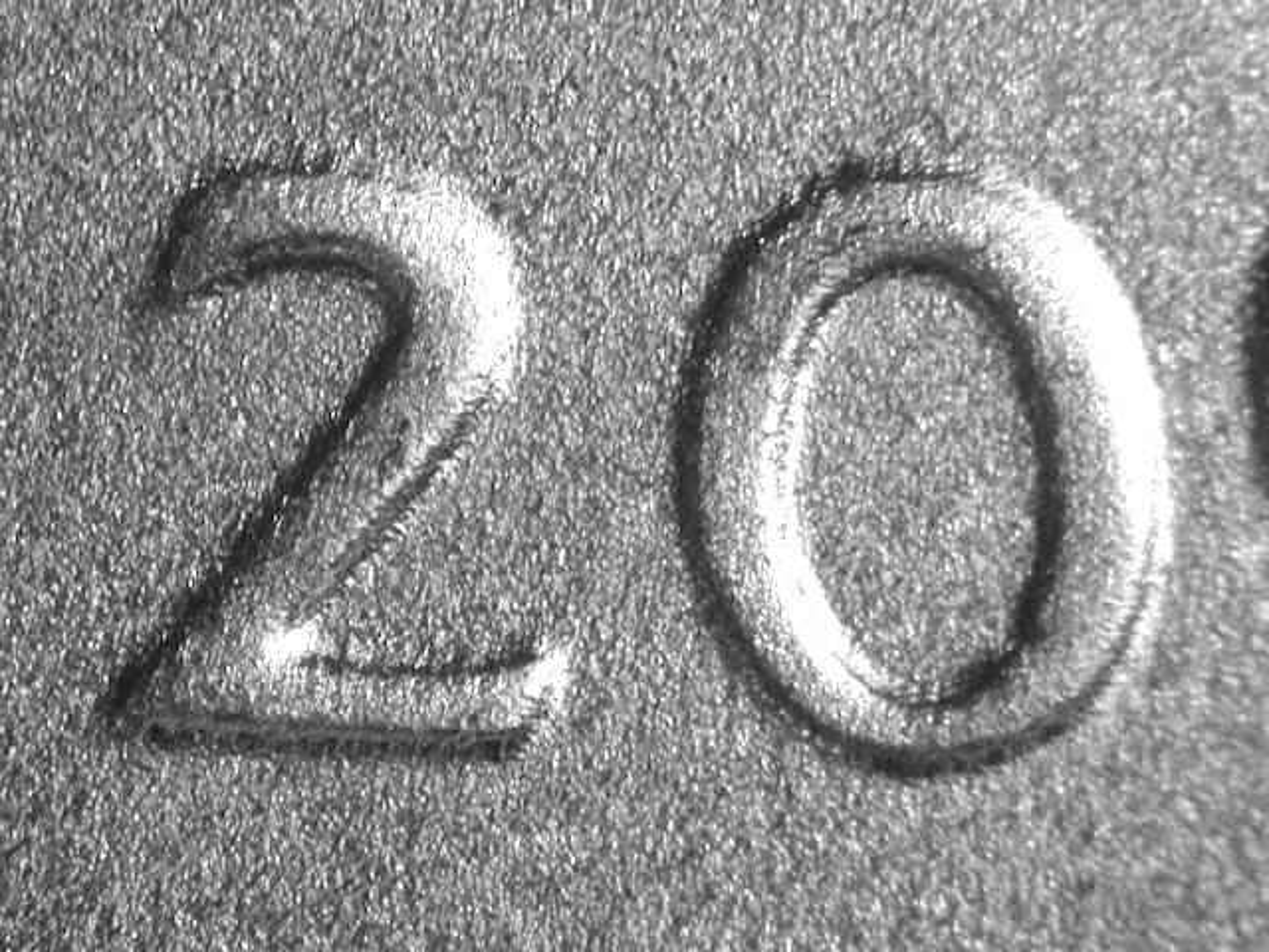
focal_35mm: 154
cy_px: 476
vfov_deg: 9.6
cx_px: 634
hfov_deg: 12.8
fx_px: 5646
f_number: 5.1
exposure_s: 1/3.9
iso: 102
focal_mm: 32
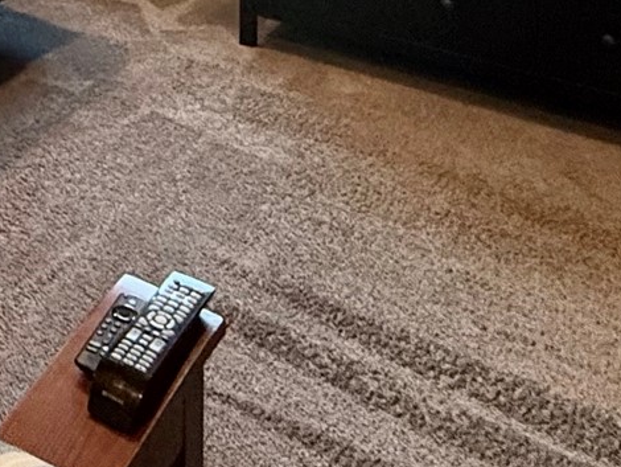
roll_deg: -0.5
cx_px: -227
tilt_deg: -1.4
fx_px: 1095
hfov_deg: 26.0
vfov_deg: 18.4
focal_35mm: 61
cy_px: -392
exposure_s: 1/120
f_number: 2.2
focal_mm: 2.22
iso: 320
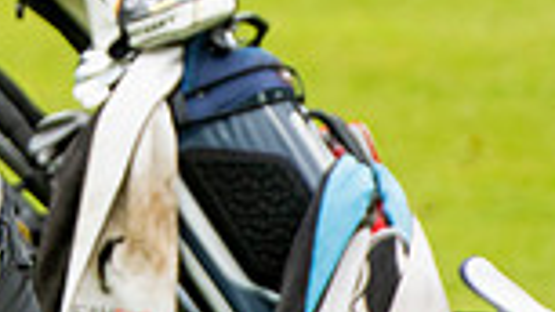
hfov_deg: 1.8
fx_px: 17524
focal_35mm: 1191
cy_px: -383
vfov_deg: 1.0
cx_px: -196
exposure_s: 1/1250
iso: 640
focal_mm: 200
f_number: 4
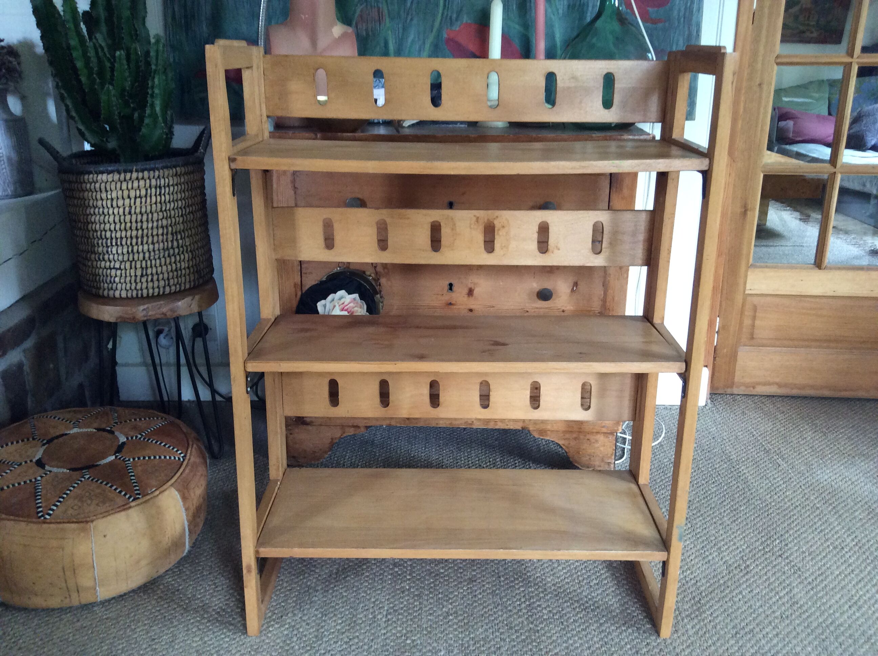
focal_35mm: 32
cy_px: 328
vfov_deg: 44.1
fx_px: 810
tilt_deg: -19.5
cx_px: 439
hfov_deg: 56.9
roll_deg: +1.5
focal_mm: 3.3
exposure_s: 1/25
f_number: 2.4
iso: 160
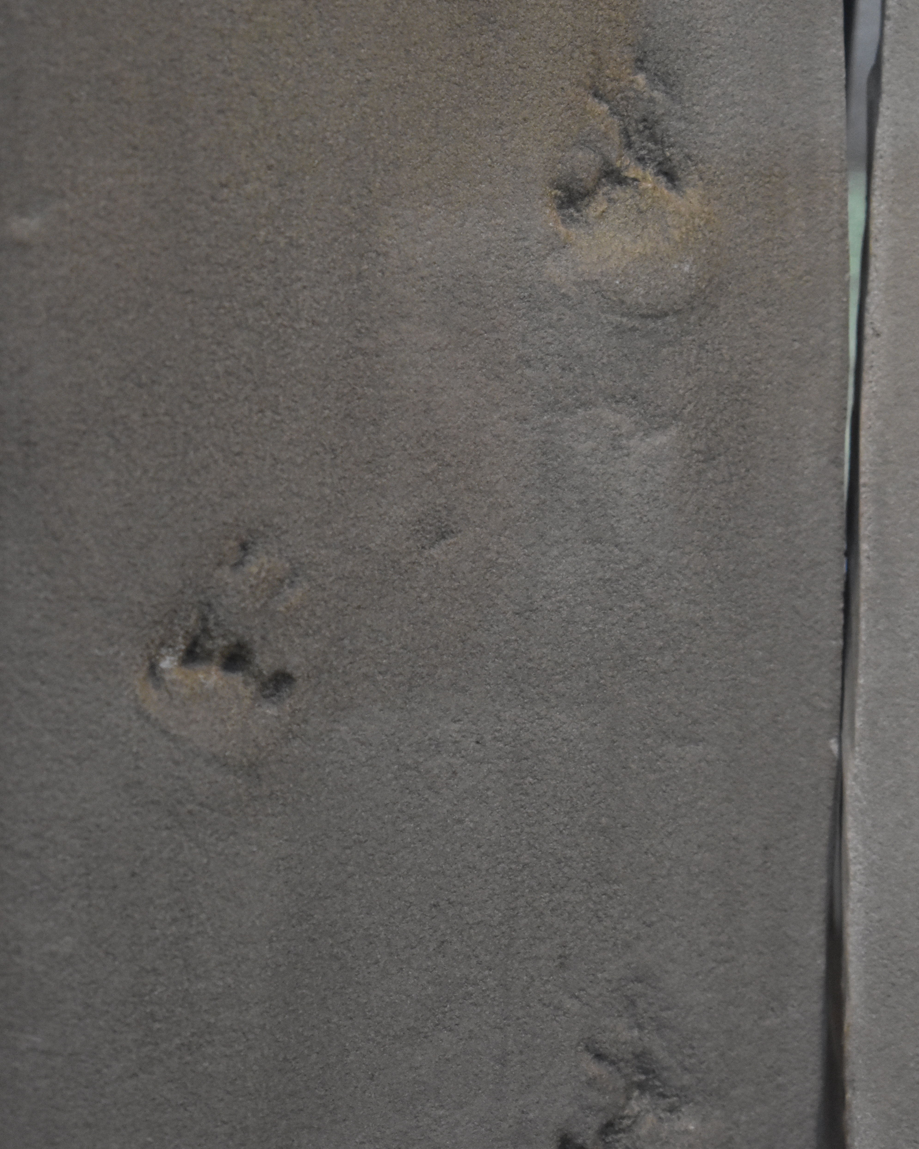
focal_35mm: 94
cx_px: 462
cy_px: 613
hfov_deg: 16.4
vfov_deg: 20.5
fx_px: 3181
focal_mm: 55
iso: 3200
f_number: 5.6
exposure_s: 1/60
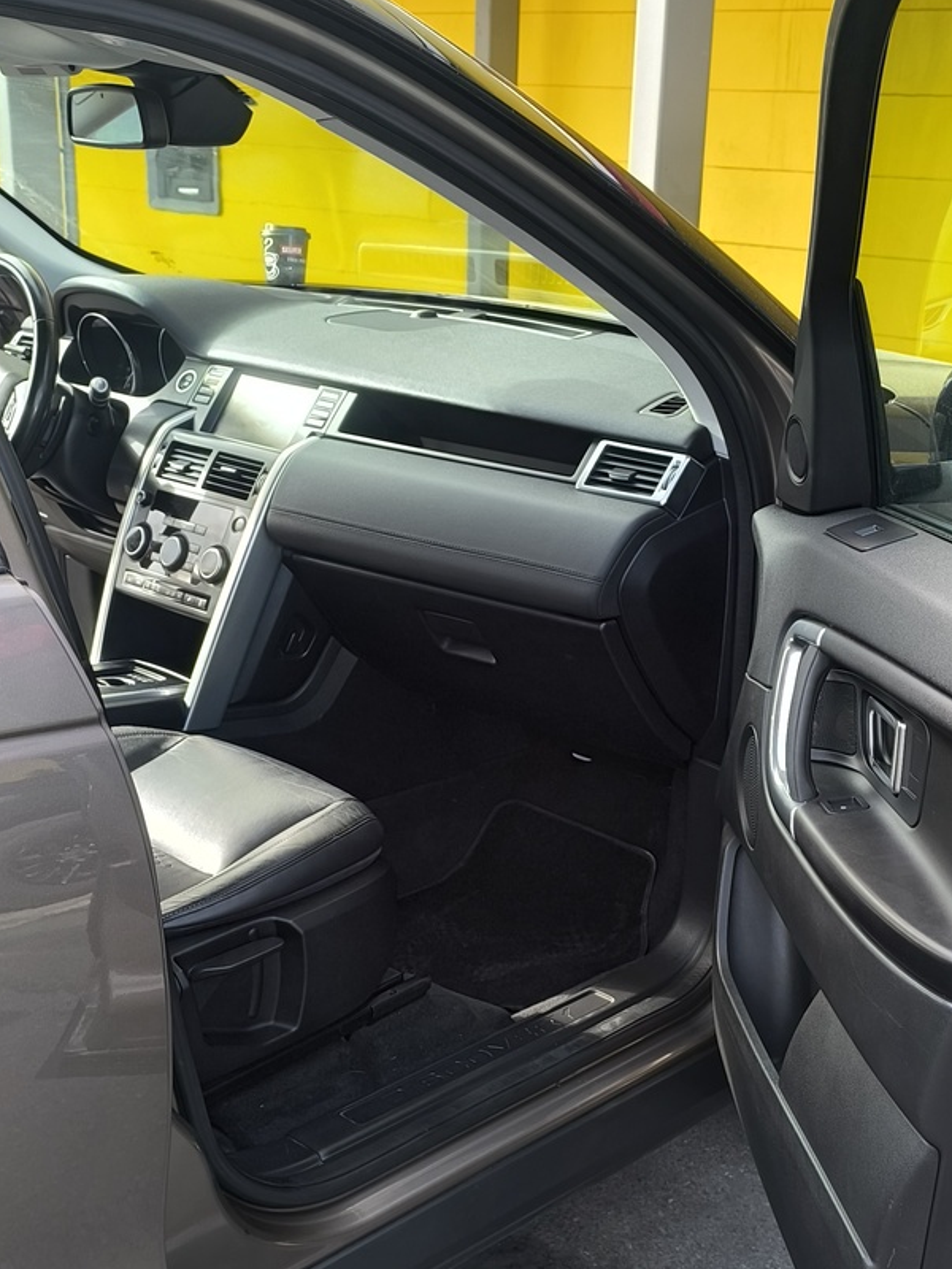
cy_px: 853
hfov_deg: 31.5
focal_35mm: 46
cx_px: 557
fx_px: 1687
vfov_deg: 40.7
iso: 50
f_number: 1.65
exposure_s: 1/145
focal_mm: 6.14
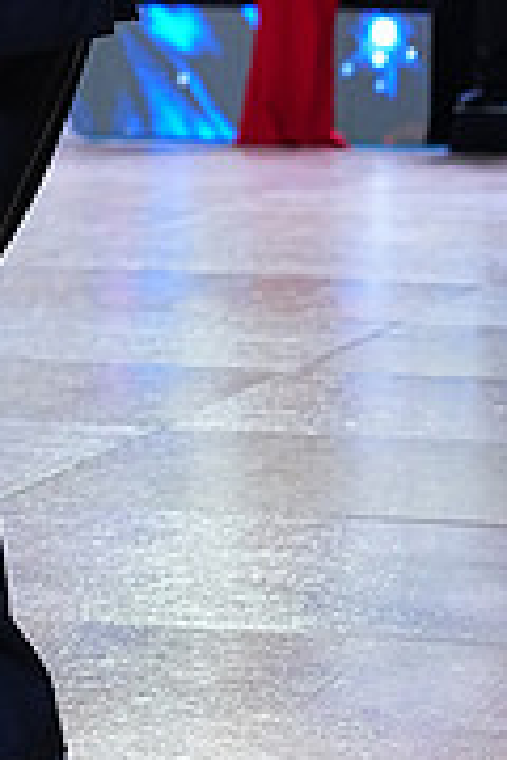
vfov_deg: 9.0
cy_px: -194
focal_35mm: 225
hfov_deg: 6.0
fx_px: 4753
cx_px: -306
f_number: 4
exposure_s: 1/500
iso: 1250
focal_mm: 70
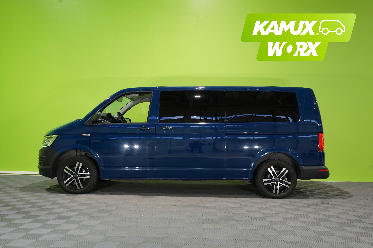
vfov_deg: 41.1
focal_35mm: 32
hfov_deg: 58.7
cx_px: 186
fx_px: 332
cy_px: 124
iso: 800
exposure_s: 1/30
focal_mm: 32
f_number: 5.6
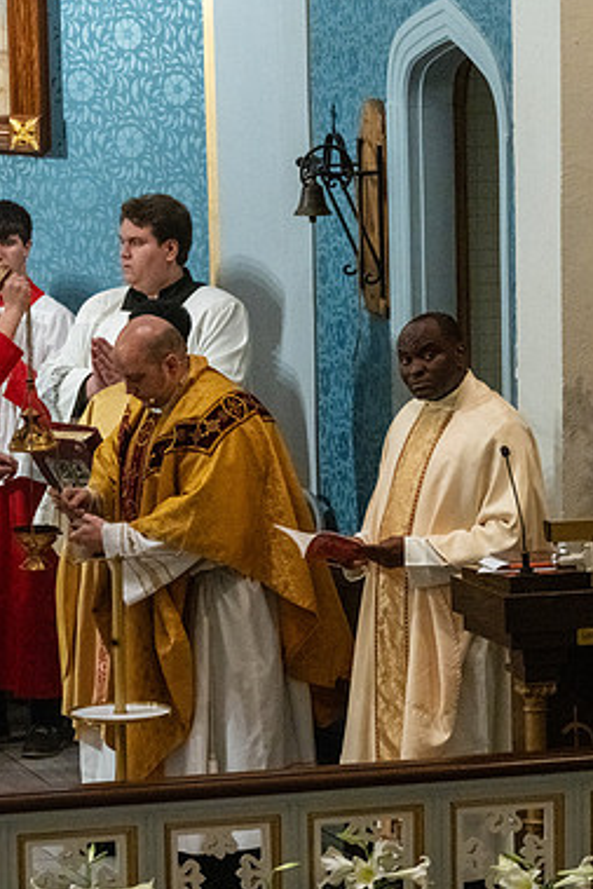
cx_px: 152
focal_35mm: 306
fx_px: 7553
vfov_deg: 6.7
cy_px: 442
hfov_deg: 4.5
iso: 5000
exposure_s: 1/60
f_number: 14
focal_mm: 200
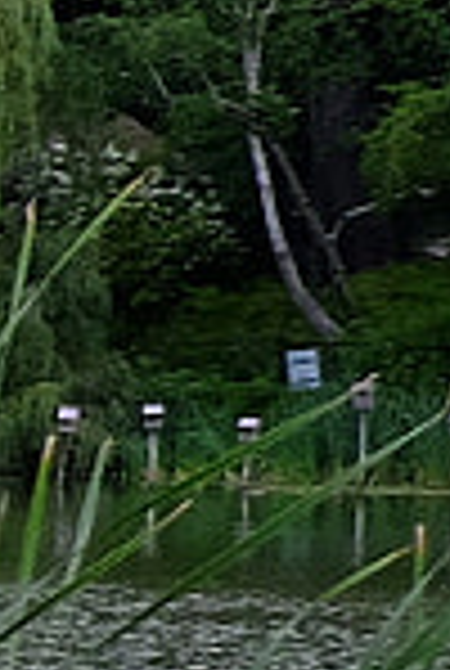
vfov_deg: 7.1
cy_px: 688
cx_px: -2745
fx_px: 5393
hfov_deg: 3.7
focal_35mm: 289
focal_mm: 18
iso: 1250
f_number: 7.1
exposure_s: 1/170
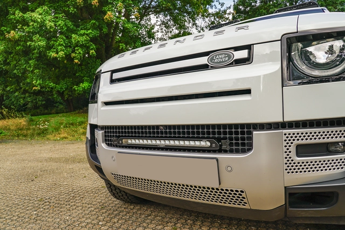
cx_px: 172
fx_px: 230
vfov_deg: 53.2
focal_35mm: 24
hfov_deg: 73.7
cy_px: 115
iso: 100
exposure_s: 1/80
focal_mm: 24
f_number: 9
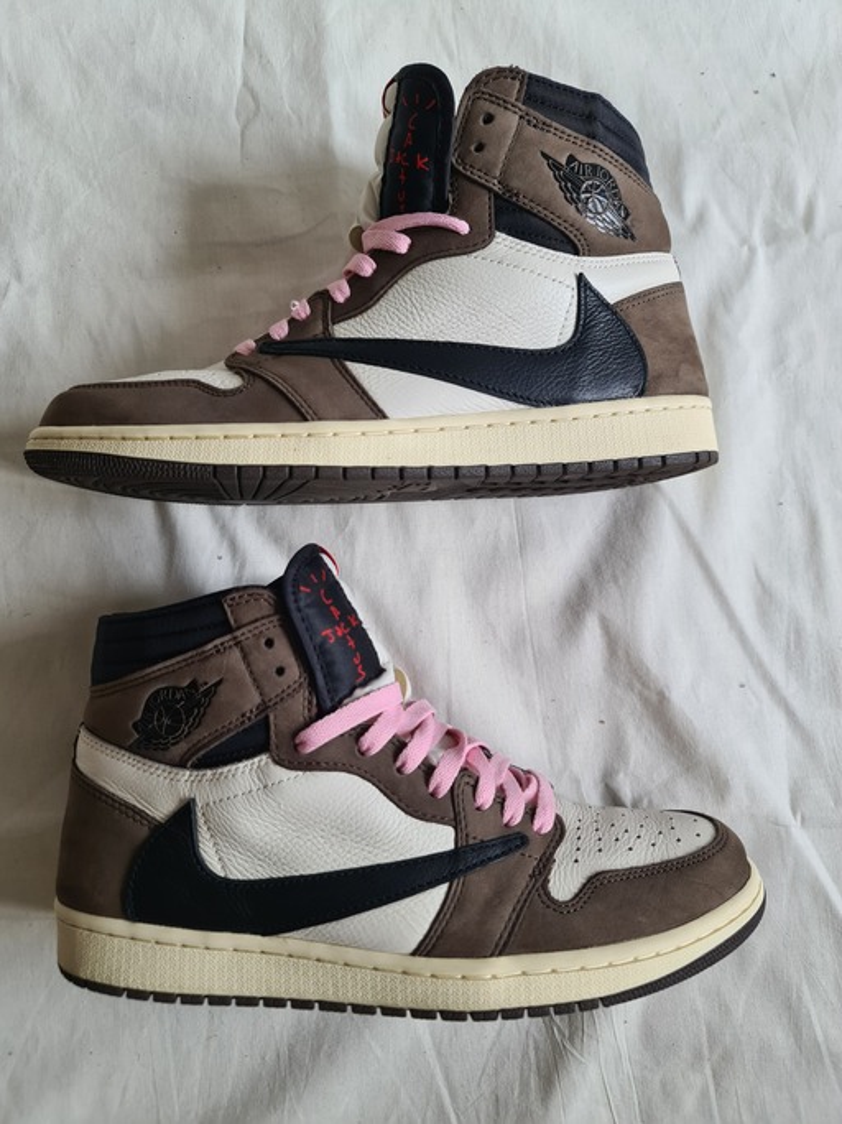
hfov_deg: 54.9
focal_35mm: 25
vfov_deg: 69.4
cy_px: 562
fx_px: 811
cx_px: 421
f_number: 1.8
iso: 100
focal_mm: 7
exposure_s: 1/100
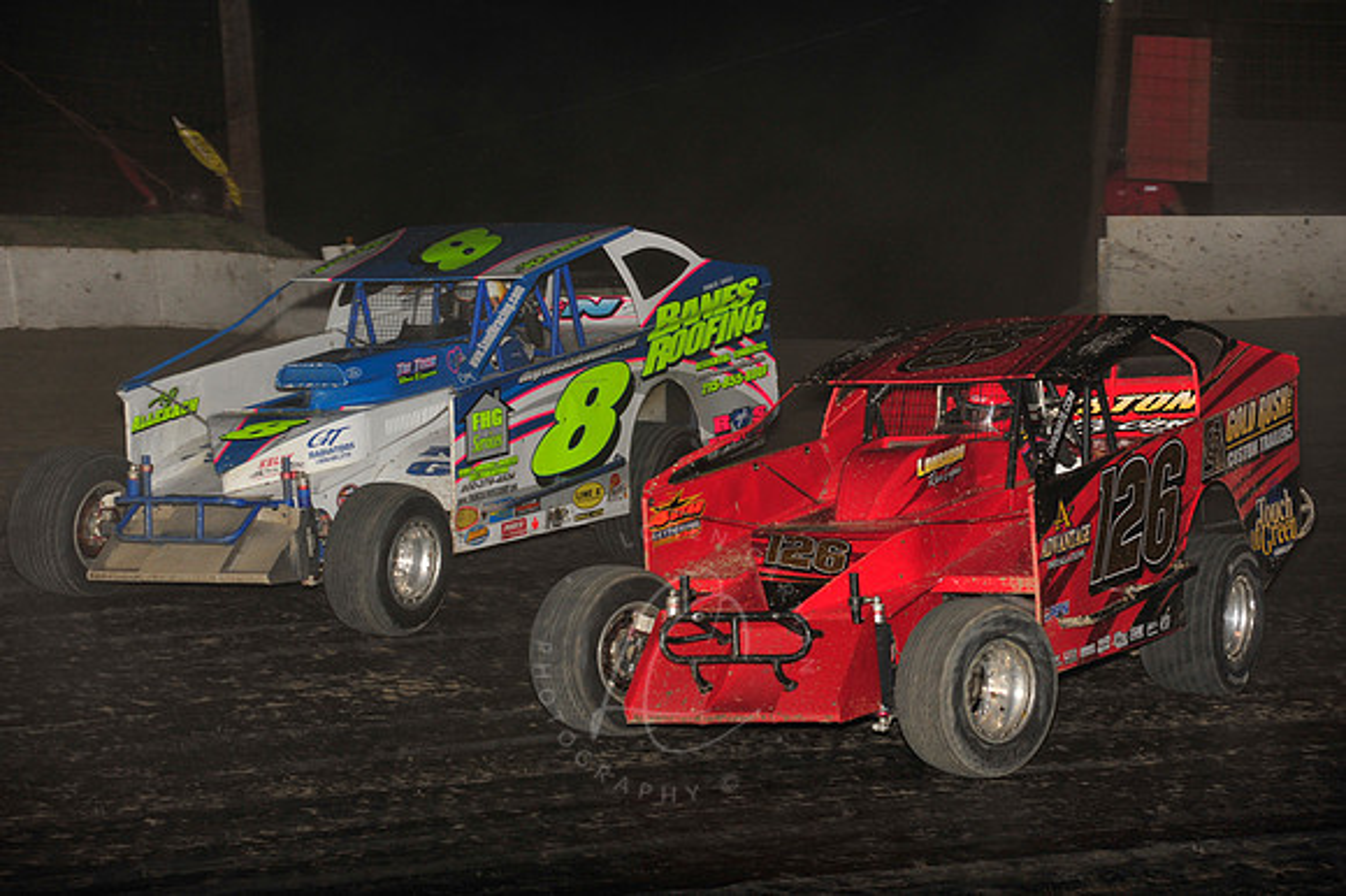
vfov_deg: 11.0
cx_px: 673
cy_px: 448
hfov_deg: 16.4
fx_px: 4671
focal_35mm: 125
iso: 800
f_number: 6.3
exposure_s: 1/320
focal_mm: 125
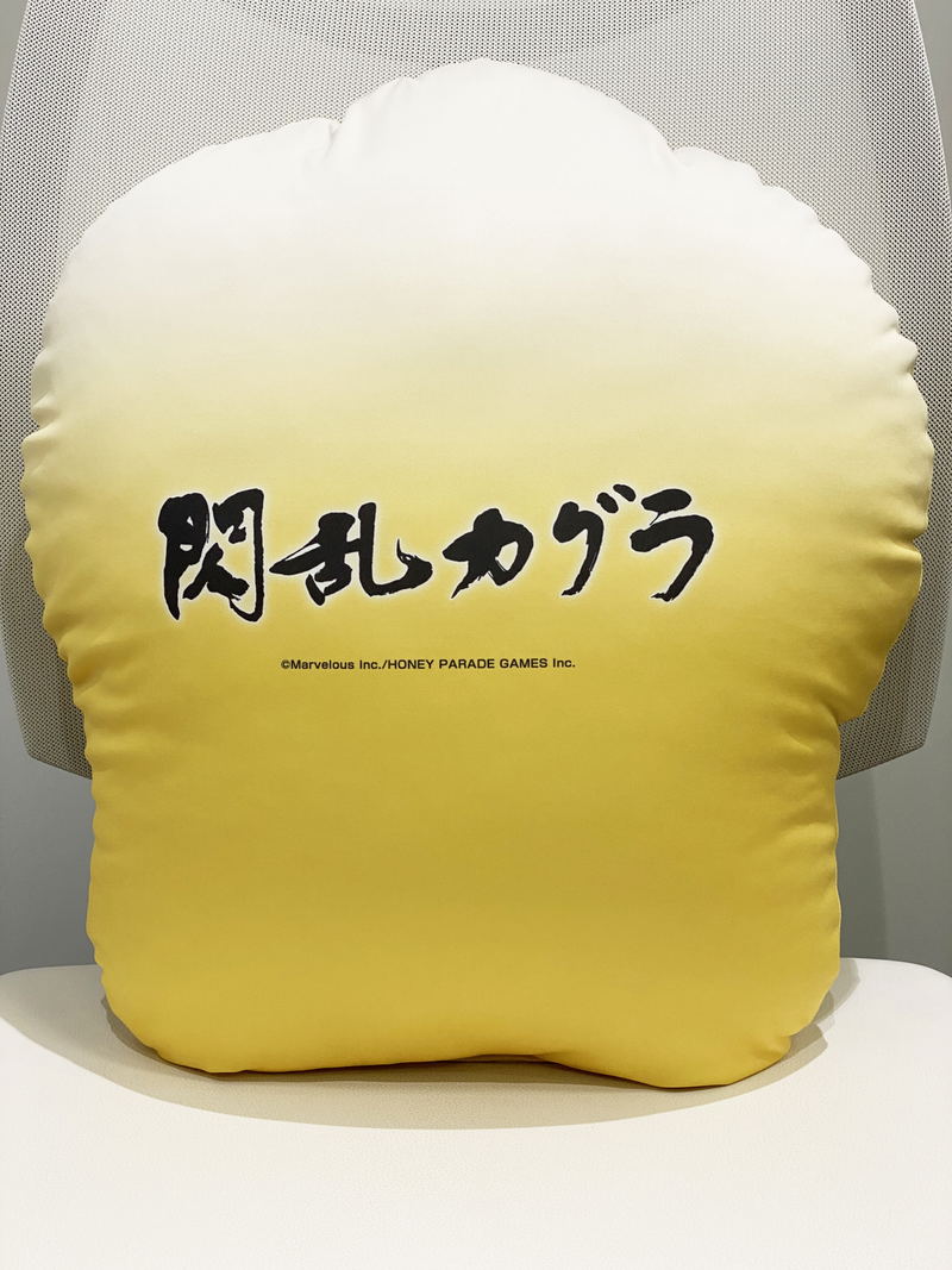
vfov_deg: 36.8
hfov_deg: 28.0
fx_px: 1907
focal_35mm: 52
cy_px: 635
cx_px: 476
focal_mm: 6
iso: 80
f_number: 2
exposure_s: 1/100
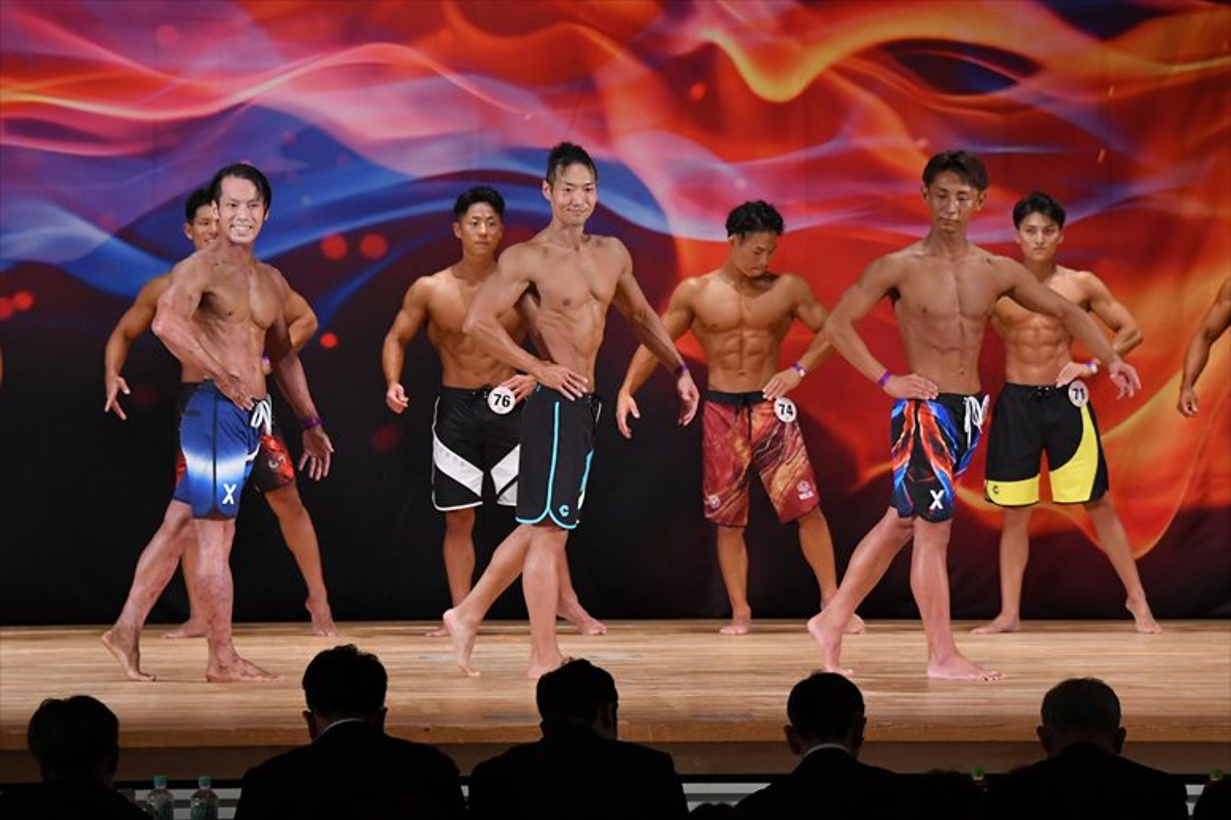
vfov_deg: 7.5
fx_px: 6255
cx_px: 616
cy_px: 410
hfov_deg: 11.2
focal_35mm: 183
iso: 3200
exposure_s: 1/400
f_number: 5.6
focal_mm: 122
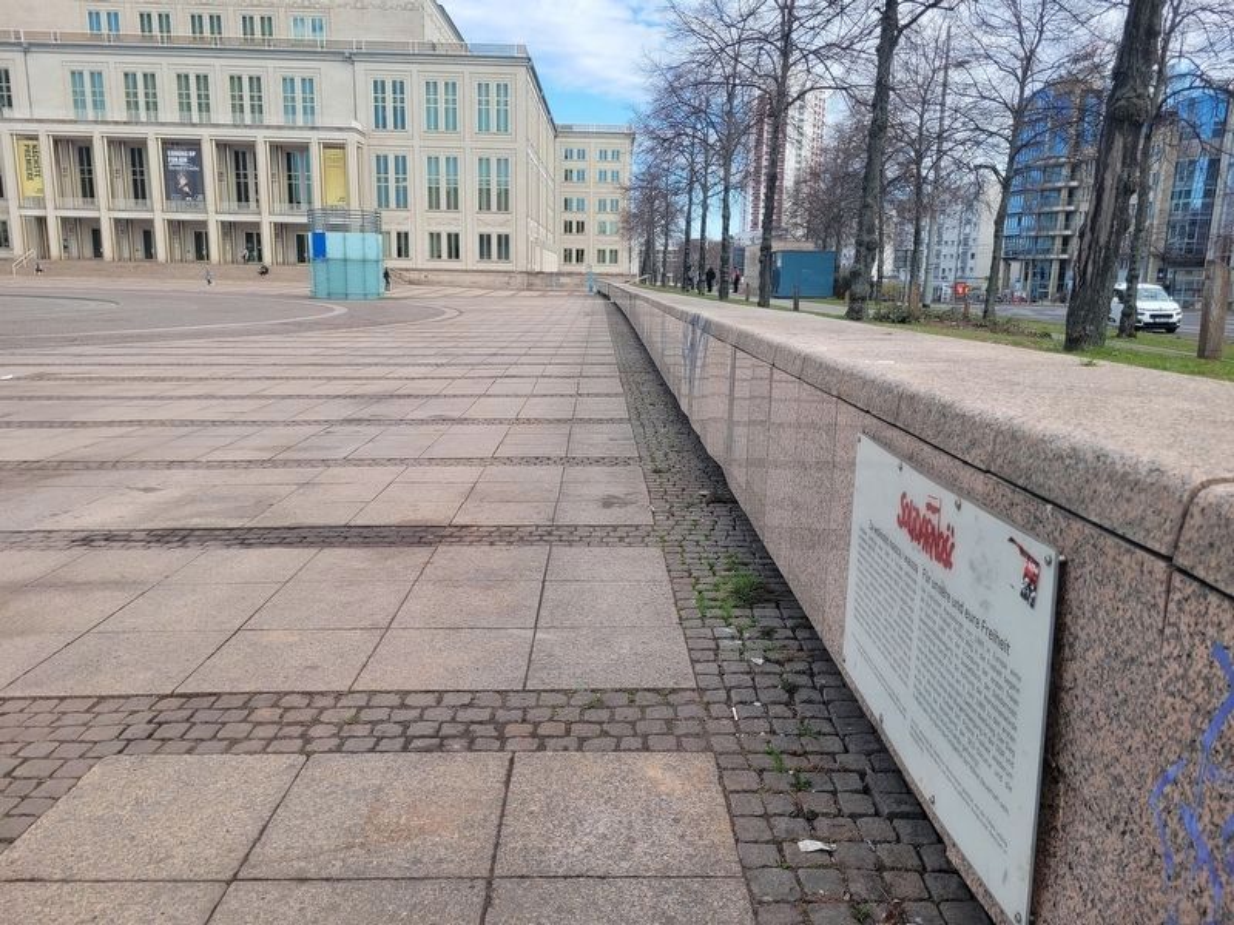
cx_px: 617
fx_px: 927
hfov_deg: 67.3
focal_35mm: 26
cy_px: 462
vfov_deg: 53.1
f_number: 1.8
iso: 40
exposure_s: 1/904
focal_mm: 5.4
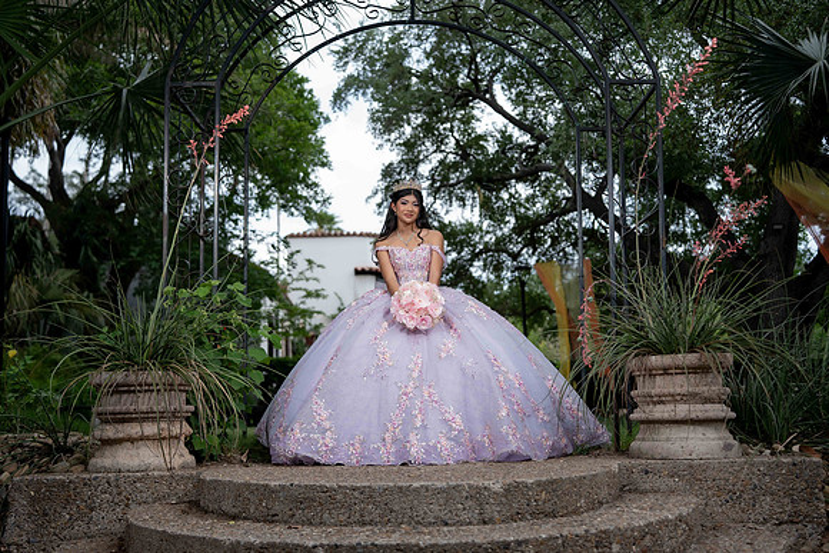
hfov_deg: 50.7
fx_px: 875
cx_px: 414
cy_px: 276
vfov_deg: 35.1
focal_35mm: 38
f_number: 2.2
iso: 80
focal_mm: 38
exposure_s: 1/800
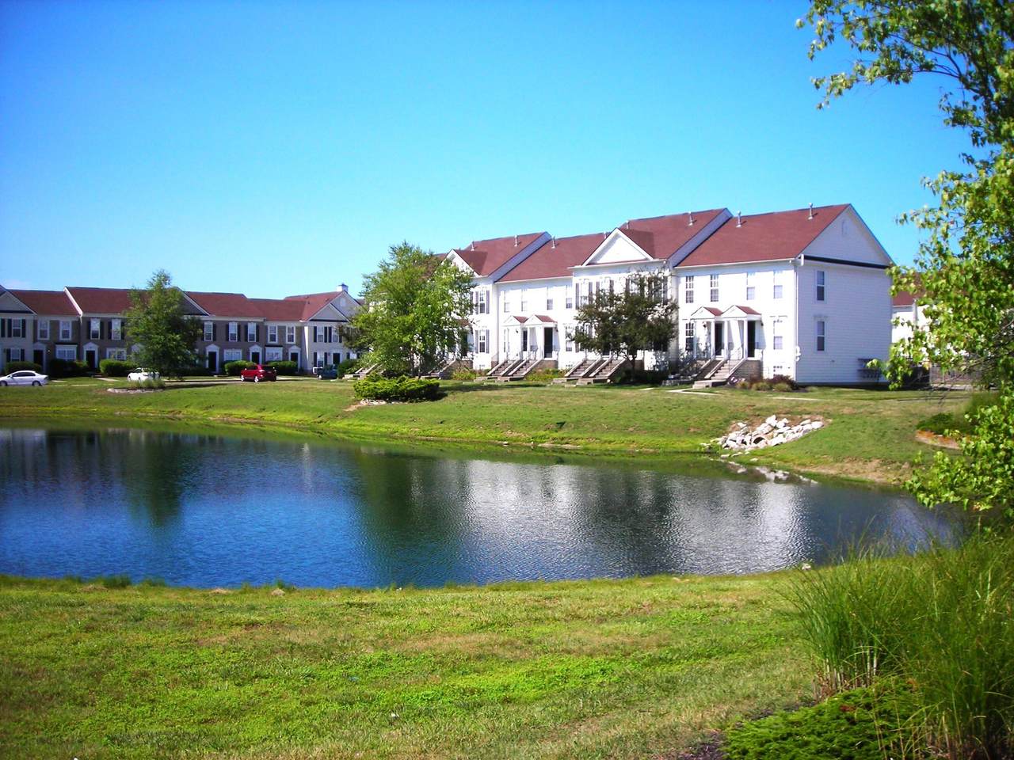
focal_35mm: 38
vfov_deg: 37.7
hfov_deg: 49.0
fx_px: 1113
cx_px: 507
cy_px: 380
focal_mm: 6.3
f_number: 6.4
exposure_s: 1/248
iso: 50
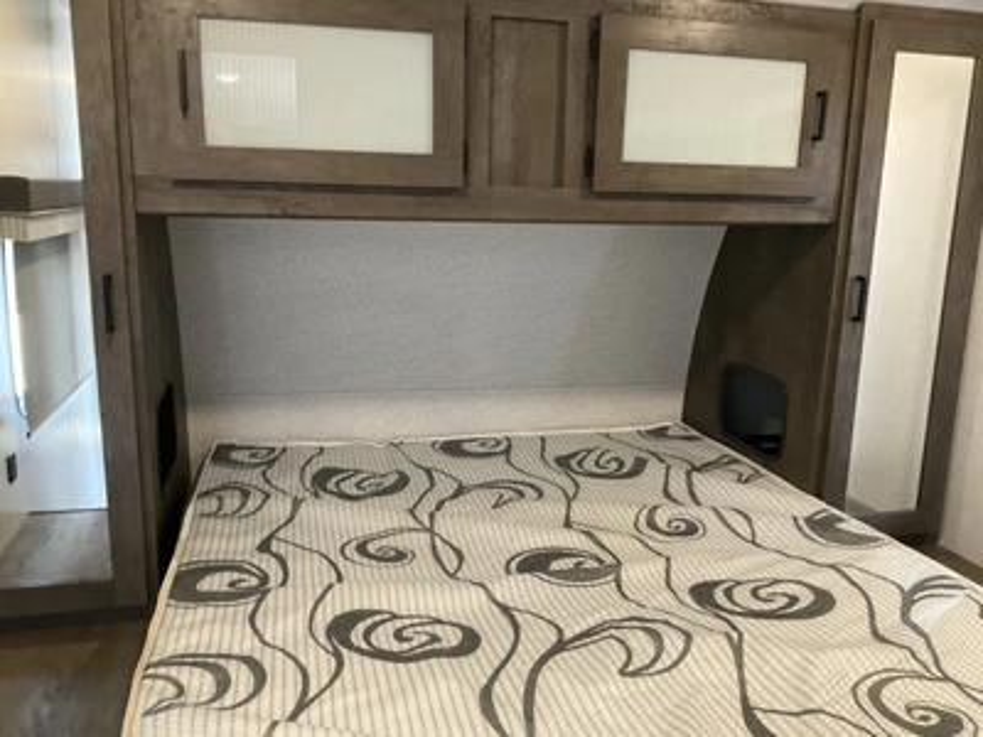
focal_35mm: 29
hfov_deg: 61.7
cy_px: 368
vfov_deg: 48.2
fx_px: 824
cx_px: 492
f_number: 1.8
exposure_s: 1/60
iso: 250
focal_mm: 3
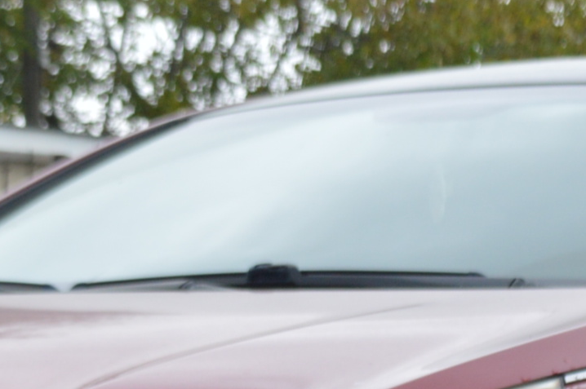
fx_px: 2862
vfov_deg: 7.7
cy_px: 513
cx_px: 254
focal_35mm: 176
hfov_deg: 11.7
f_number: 5.6
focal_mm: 28
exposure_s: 1/125
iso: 400
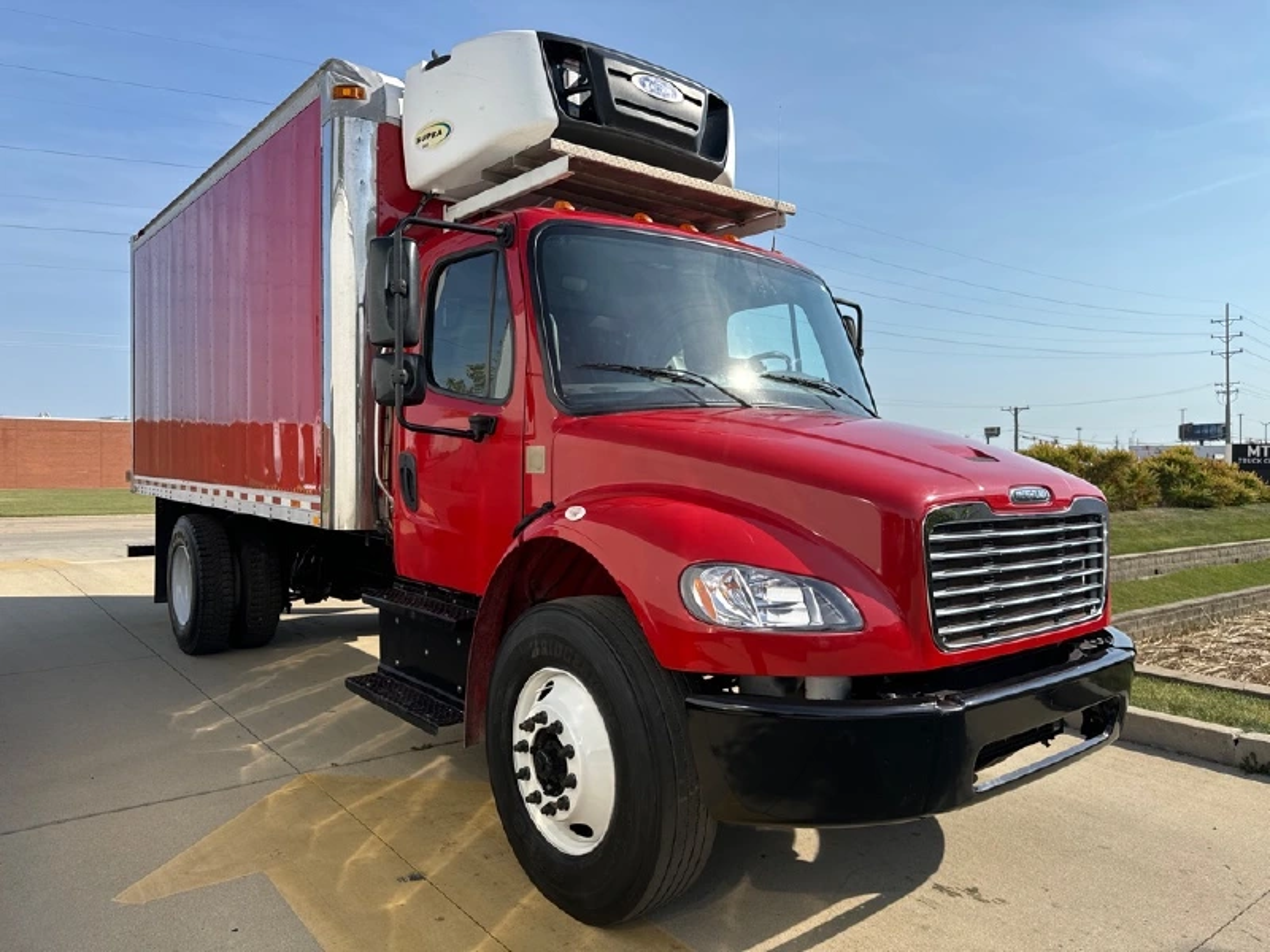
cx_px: 635
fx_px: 881
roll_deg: -0.2
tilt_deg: -1.7
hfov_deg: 71.6
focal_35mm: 24
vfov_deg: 56.8
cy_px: 476
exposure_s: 1/4608
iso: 80
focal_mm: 6.76
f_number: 1.78
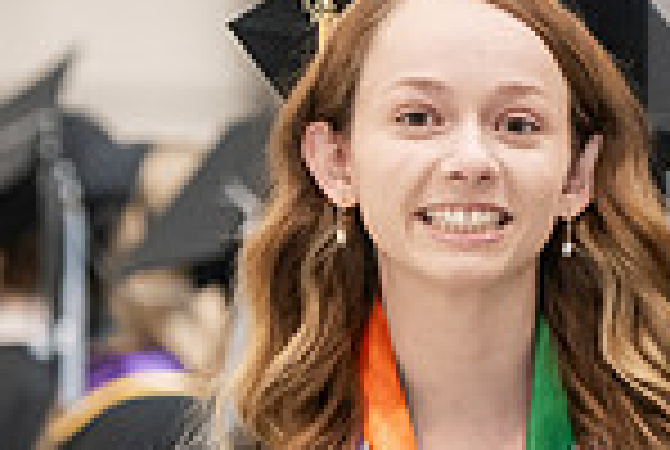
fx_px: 8410
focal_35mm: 451
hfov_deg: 4.6
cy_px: 299
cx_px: 513
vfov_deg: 3.1
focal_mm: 116
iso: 2500
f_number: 3.2
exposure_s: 1/200
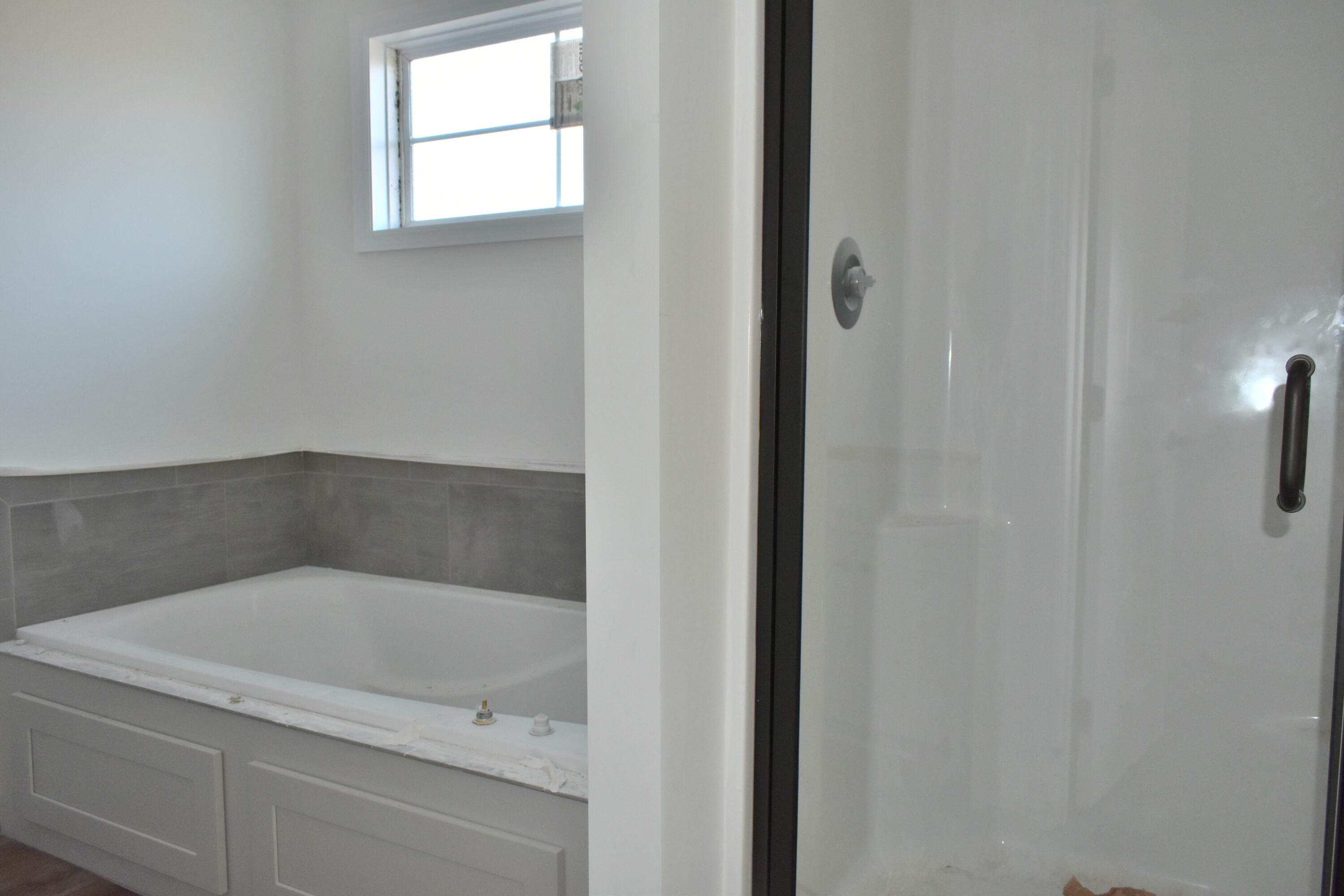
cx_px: 672
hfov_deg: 67.4
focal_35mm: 27
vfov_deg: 47.9
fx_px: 1008
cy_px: 448
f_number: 4.8
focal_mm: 18
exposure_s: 1/90
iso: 800
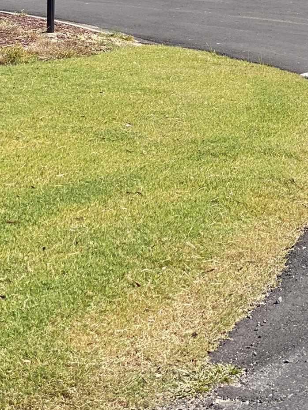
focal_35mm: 129
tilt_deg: -1.3
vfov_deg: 14.8
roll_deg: -1.4
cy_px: -80
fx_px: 1530
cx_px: 233
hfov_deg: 11.5
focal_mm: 6
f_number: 2
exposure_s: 1/716
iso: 20
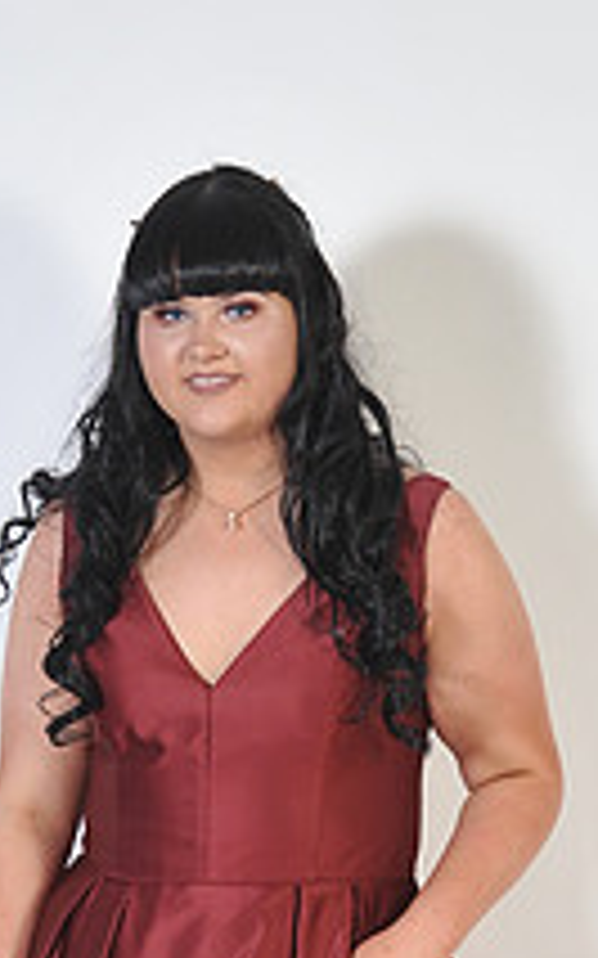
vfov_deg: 17.9
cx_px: 220
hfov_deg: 11.8
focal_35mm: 111
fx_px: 2896
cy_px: 1138
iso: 1000
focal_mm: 40
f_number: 7.1
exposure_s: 1/60
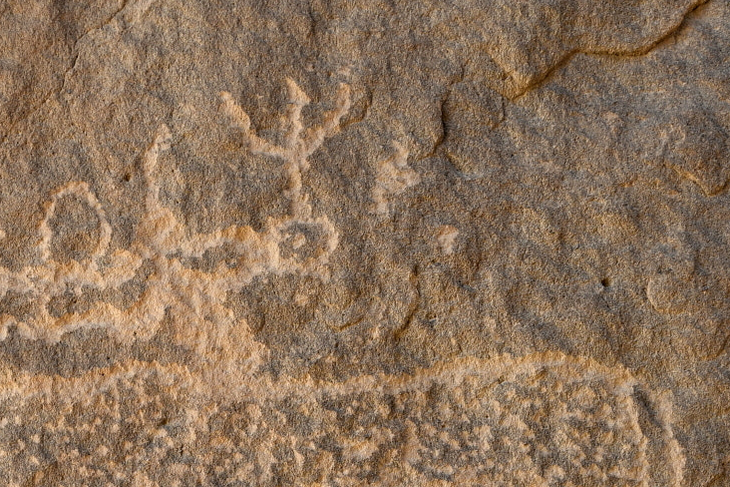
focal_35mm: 75
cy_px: 604
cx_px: 260
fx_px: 1521
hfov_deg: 26.9
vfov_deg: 17.3
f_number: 5.6
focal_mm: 20
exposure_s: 1/125
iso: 200
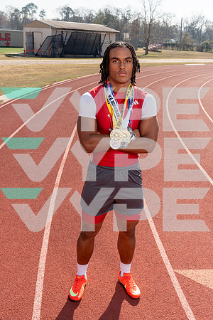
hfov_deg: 32.6
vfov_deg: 47.4
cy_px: 160
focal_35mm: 41
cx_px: 106
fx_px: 364
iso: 125
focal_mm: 41
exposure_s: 1/200
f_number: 9
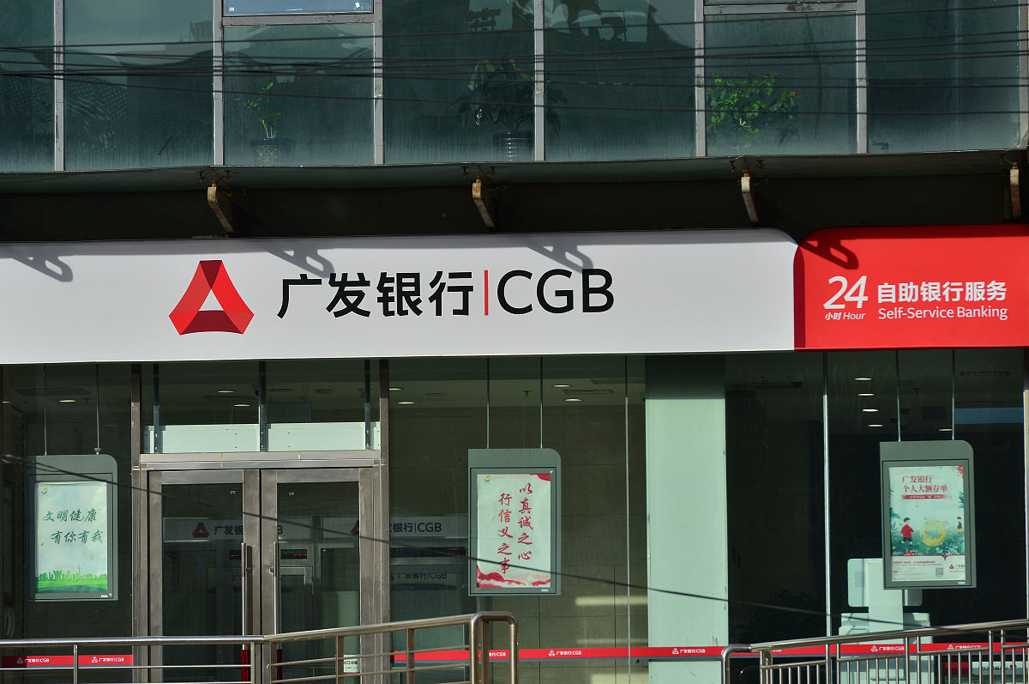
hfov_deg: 10.3
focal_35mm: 200
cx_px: 514
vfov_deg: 6.8
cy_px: 342
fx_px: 5710
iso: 200
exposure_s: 1/1000
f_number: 7.1
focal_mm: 200
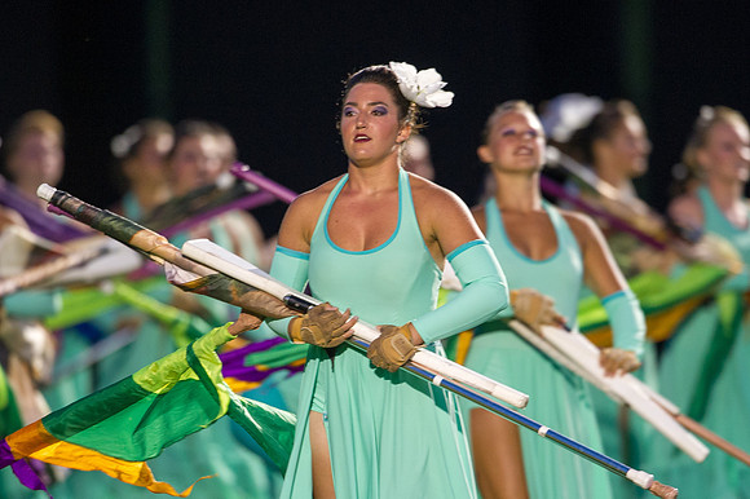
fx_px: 16156
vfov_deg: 1.8
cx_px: 390
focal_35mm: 776
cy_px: 301
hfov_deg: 2.7
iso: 3200
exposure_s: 1/160
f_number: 4.5
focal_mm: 600
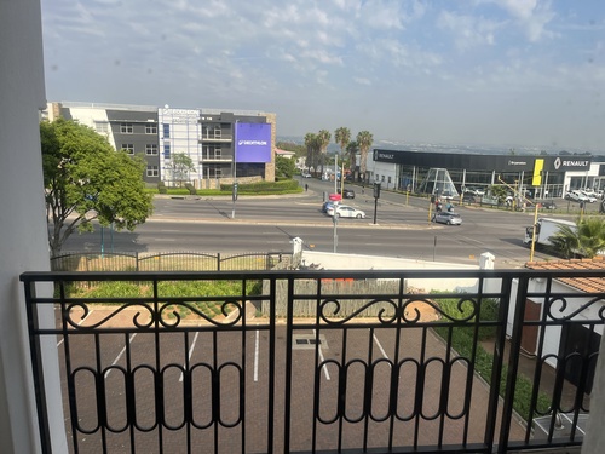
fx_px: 454
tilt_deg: -12.1
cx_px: 302
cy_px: 227
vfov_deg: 53.1
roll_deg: -1.7
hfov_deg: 67.3
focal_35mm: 26
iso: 50
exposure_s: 1/2463
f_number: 1.6
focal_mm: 5.1
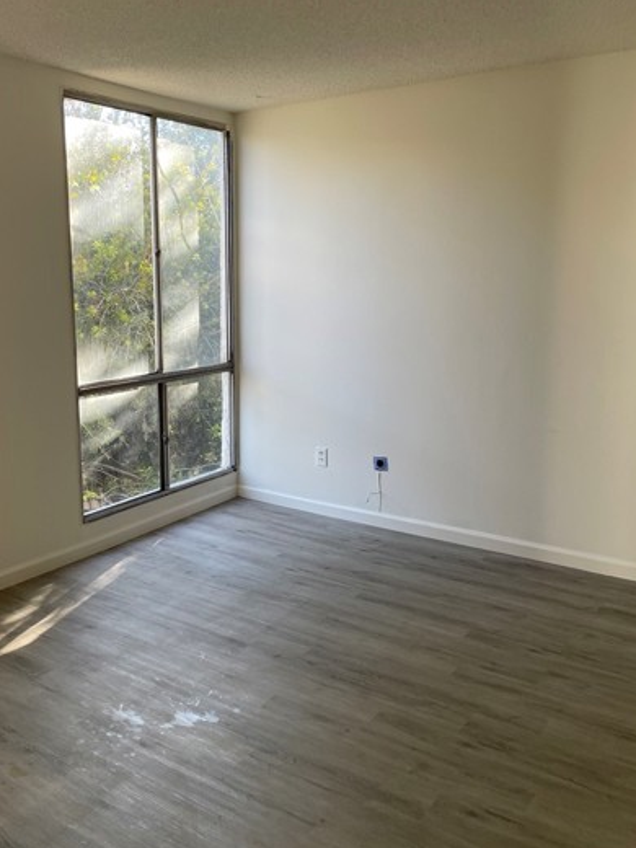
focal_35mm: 32
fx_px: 784
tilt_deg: -6.4
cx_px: 261
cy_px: 398
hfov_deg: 44.0
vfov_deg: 56.8
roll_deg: +1.3
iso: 50
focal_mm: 4.2
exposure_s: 1/121
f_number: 1.6
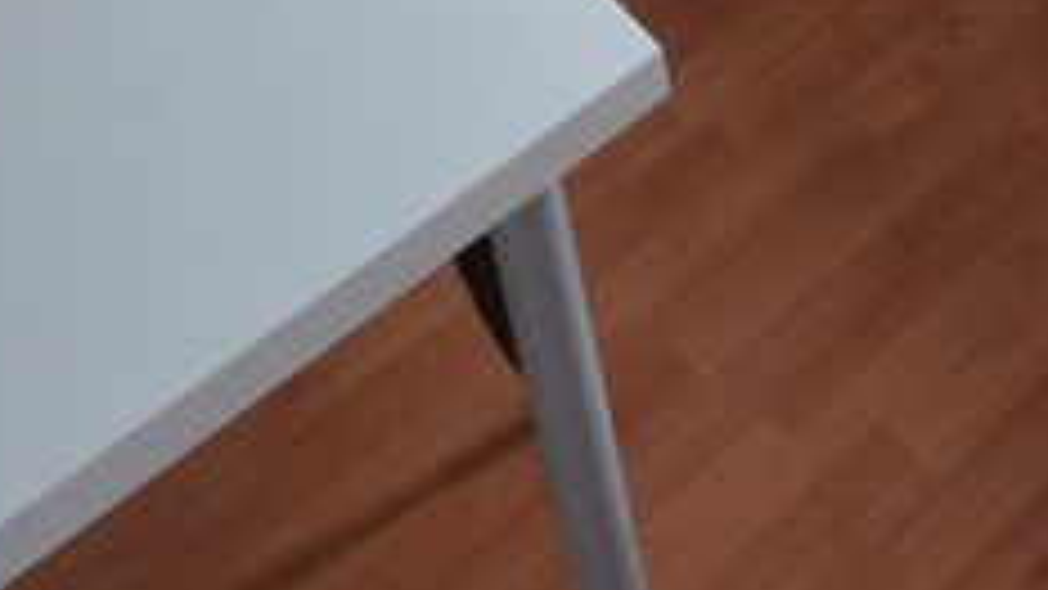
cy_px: -910
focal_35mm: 69
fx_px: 1917
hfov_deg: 28.4
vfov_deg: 12.6
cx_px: 1084
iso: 2000
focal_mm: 10
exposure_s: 1/160
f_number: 4.5
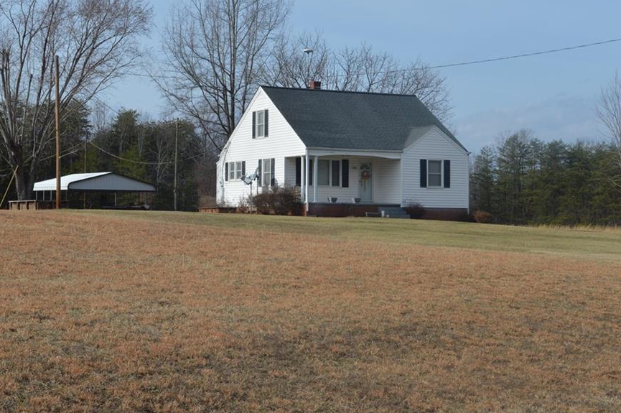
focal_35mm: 71
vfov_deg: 19.1
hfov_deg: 28.5
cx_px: 285
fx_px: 1224
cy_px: 173
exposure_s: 1/800
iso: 400
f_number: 14
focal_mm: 40
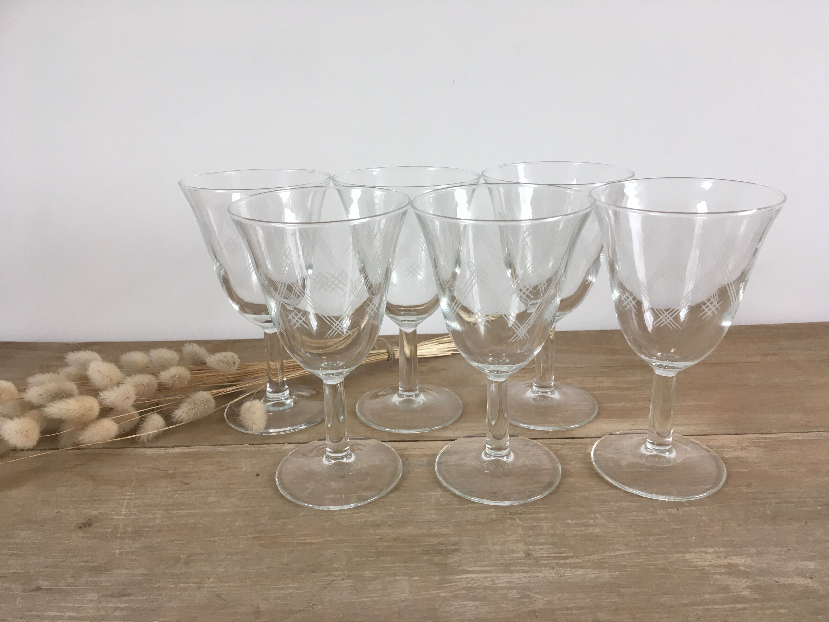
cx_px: 414
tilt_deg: -15.8
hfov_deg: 61.7
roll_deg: +1.8
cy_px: 311
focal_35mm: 29
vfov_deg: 48.2
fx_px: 695
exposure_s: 1/33
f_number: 2.2
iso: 32
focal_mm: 4.15
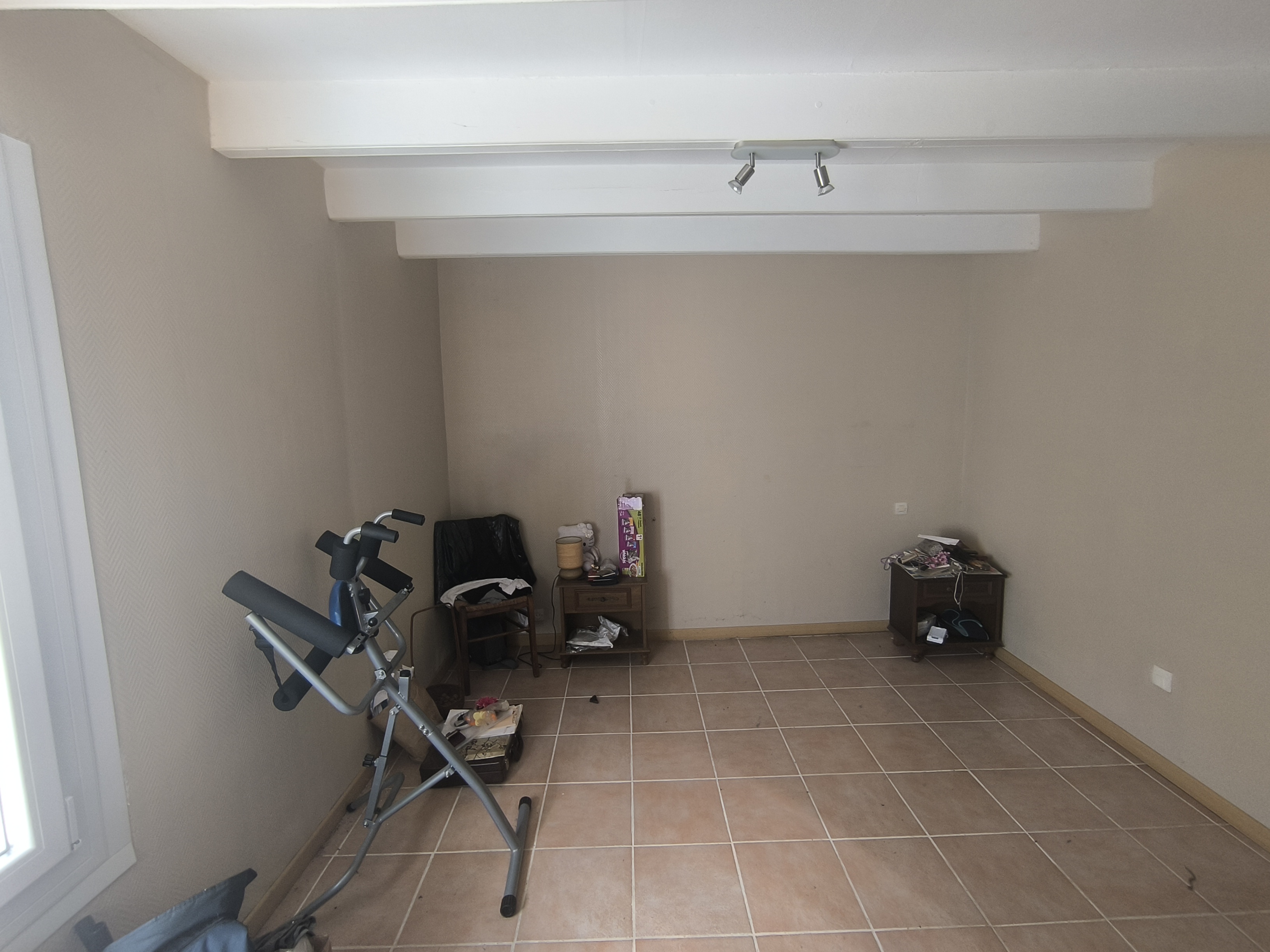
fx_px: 587
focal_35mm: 16
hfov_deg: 94.5
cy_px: 476
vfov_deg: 78.1
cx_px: 635
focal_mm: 1.65
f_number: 2.2
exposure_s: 1/50
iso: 50
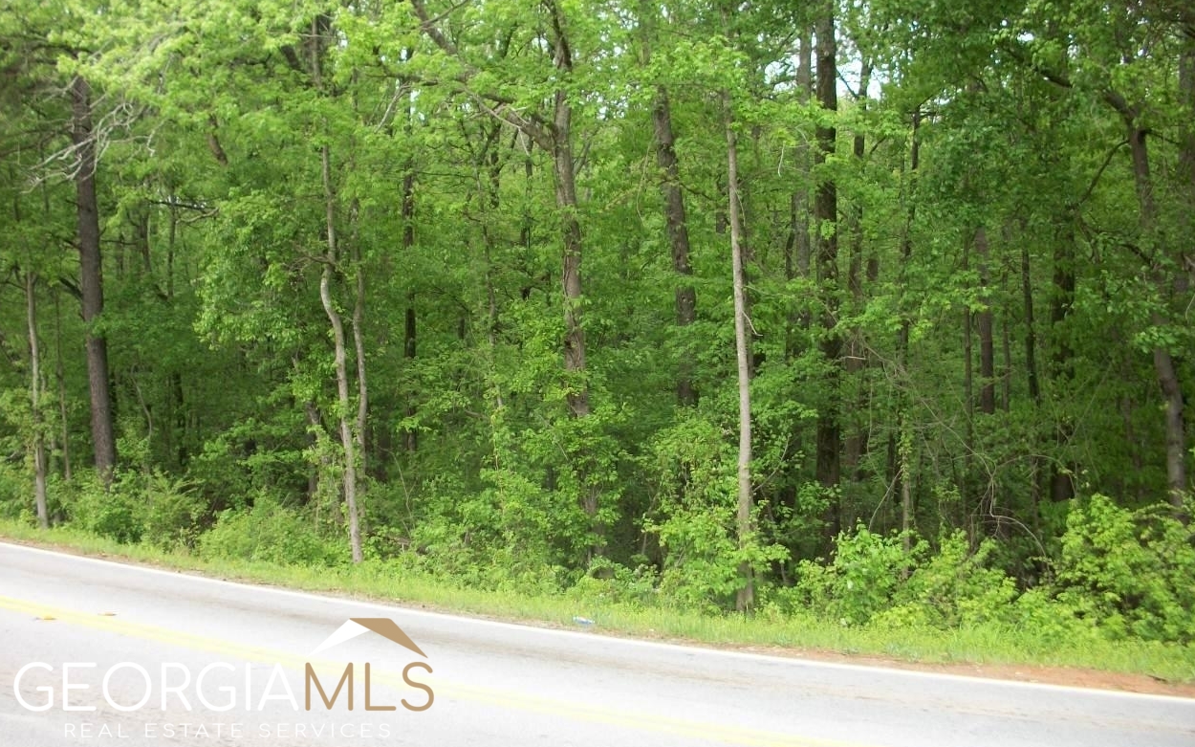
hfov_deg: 51.5
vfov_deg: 33.5
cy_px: 302
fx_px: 1237
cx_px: 602
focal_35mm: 38
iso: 80
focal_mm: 6.3
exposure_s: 1/80
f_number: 3.1
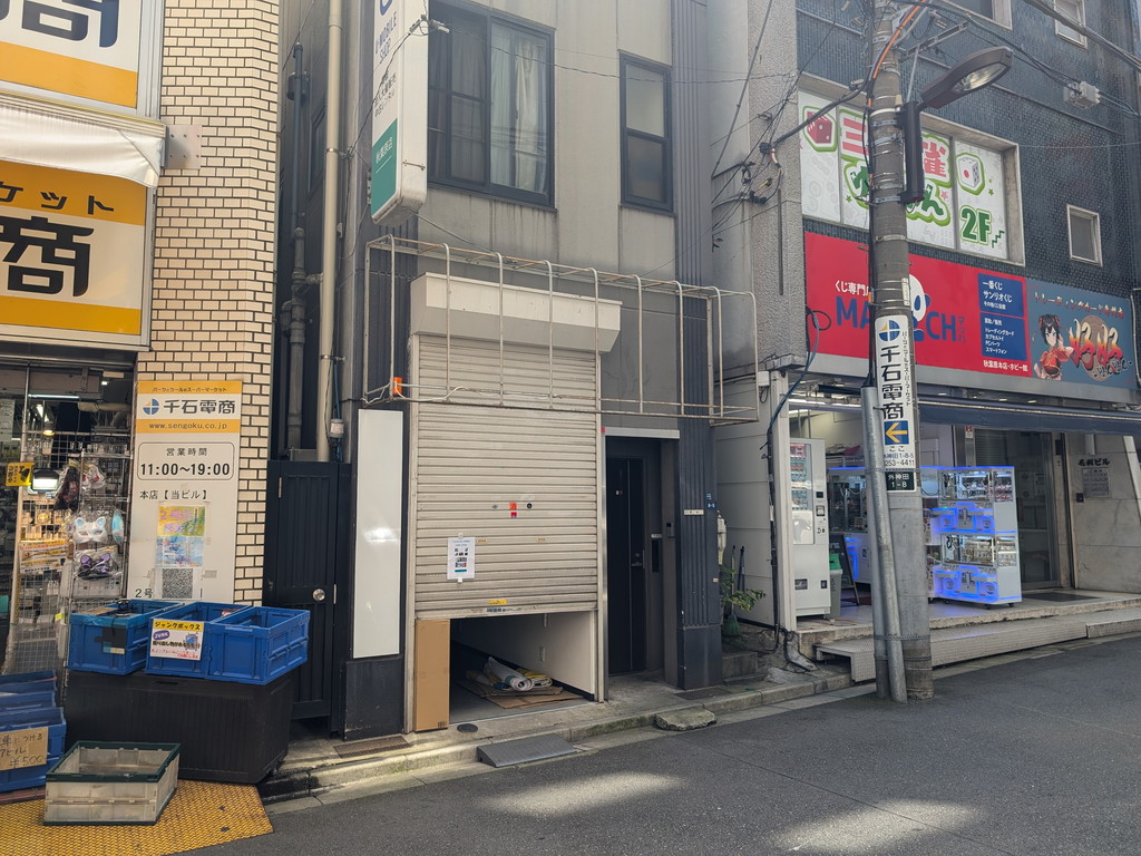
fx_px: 791
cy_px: 428
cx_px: 570
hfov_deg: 71.6
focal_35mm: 24
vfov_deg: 56.8
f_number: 1.68
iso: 16
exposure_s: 1/227
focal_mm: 6.9
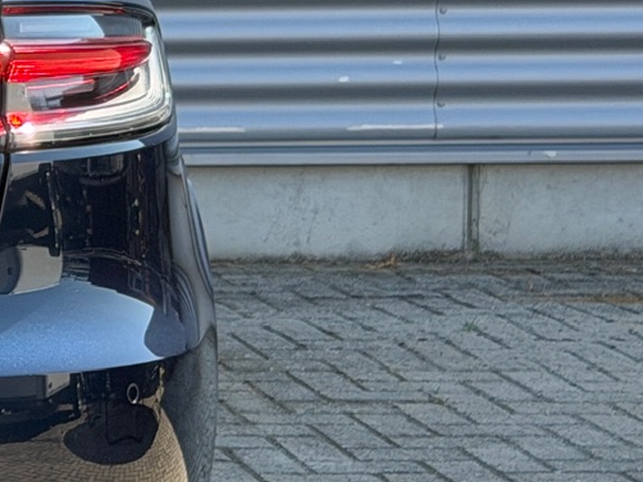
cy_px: 109
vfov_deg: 7.6
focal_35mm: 196
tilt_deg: -5.4
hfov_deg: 9.4
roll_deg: +0.7
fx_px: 3639
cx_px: -665
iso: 80
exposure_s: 1/1307
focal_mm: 6.76
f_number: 1.78
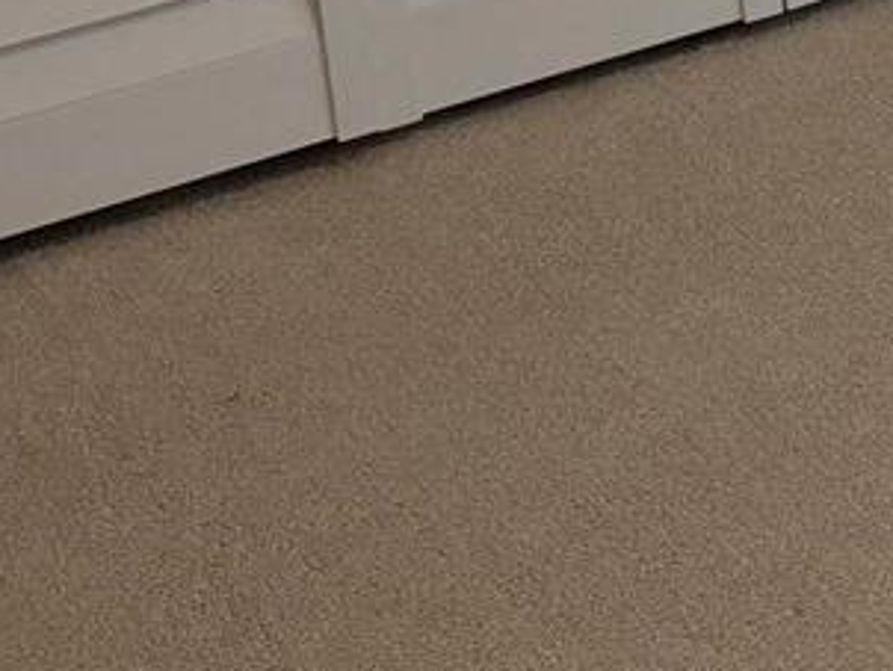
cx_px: 2268
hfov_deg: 11.9
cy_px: -774
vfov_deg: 10.5
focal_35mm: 127
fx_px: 3279
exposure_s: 1/154
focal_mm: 6.76
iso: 200
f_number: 1.78
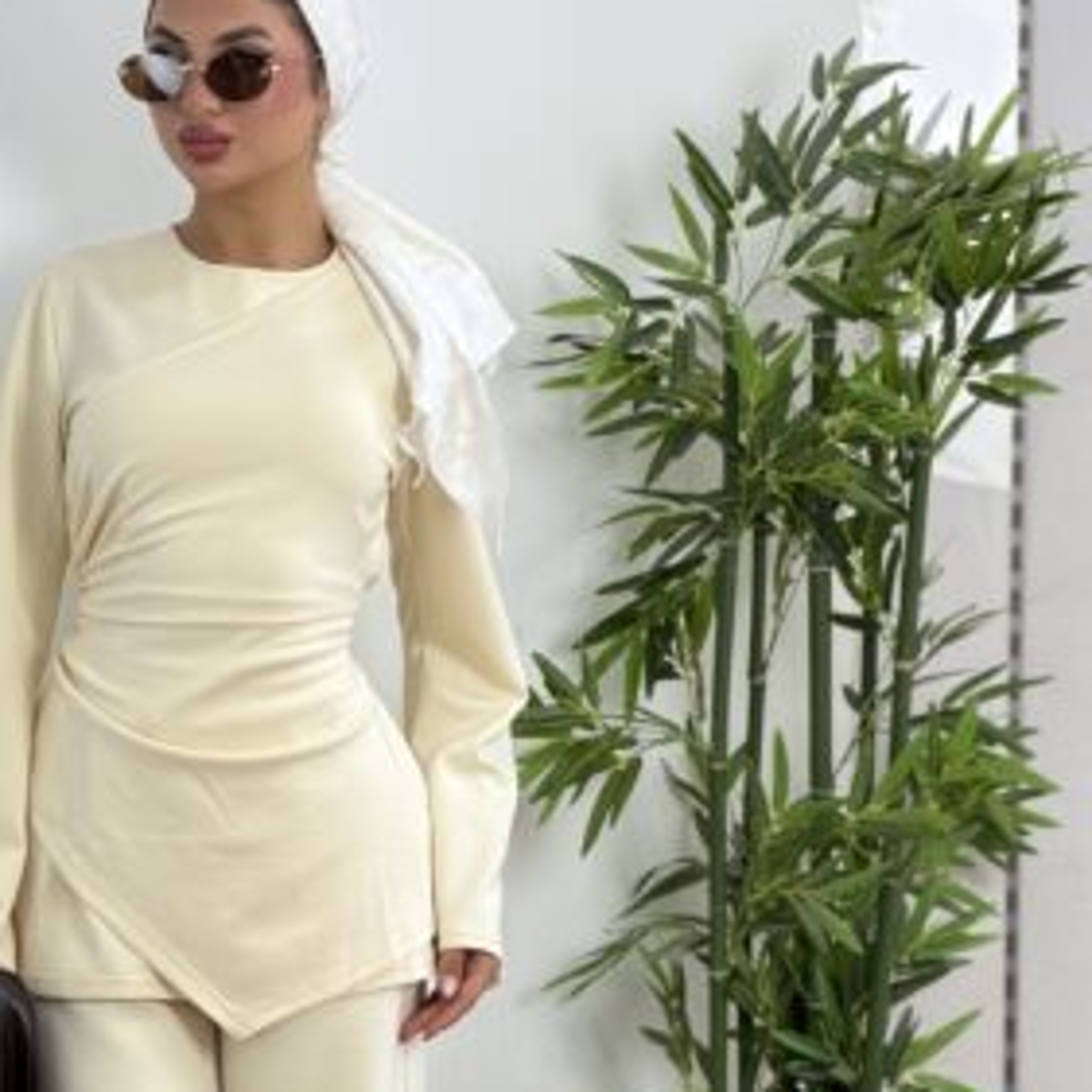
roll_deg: +0.1
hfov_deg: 9.2
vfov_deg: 9.2
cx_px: 295
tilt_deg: -6.3
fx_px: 6745
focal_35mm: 189
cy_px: 882
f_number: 2.8
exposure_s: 1/100
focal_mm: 16.89
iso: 64
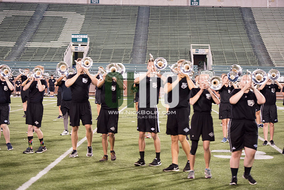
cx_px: 142
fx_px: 773
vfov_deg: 14.0
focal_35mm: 98
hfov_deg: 20.8
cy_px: 95
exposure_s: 1/320
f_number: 2.8
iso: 1000
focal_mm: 98
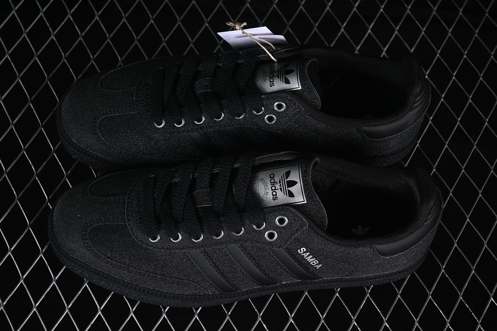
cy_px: 166
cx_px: 248
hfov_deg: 27.0
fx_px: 1035
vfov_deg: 18.2
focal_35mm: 75
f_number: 6.3
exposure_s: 1/60
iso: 160
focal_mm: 50
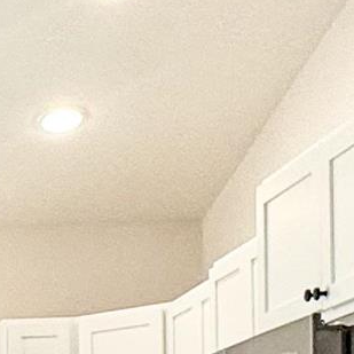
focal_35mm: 123
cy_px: 556
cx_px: -506
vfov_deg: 13.3
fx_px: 1423
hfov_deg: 11.6
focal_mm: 2.22
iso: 64
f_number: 2.2
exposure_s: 1/171
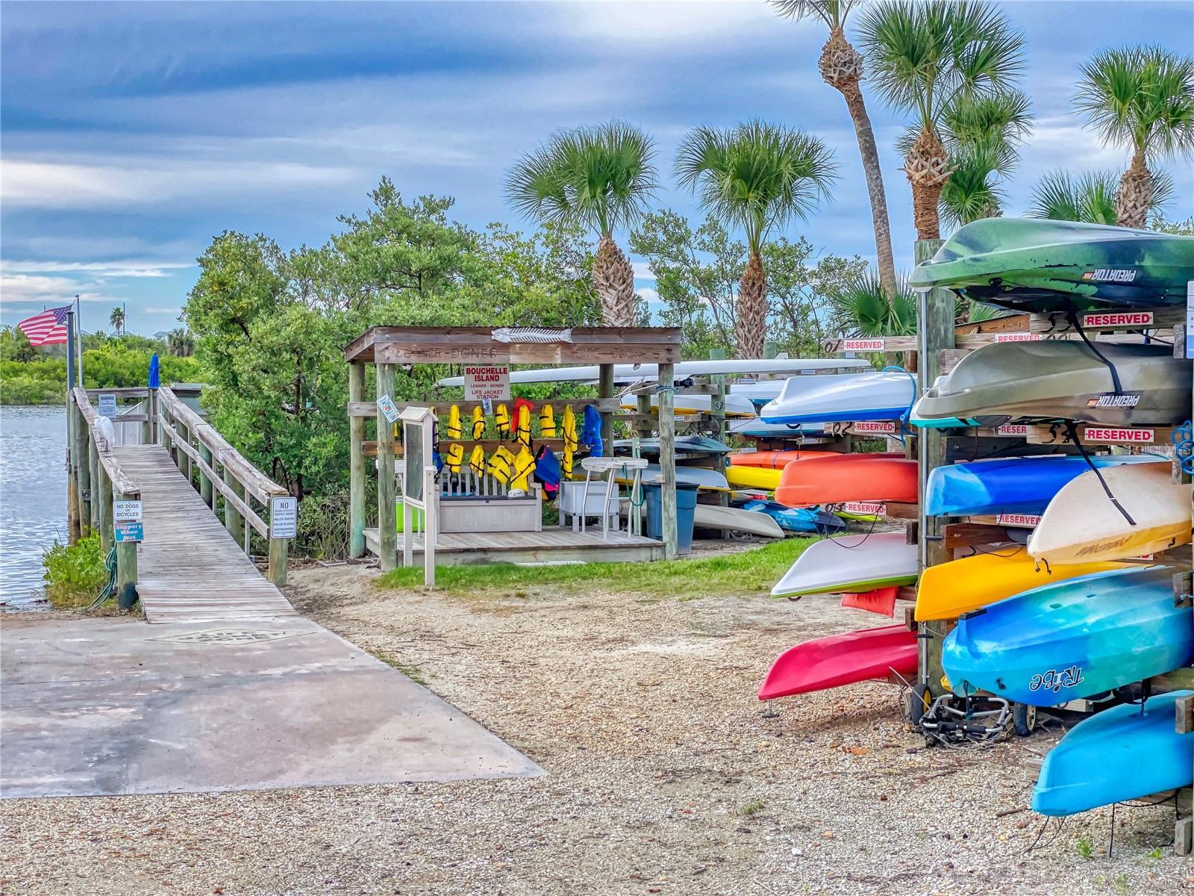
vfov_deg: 28.0
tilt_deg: -2.5
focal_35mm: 52
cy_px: 448
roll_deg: +0.2
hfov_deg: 36.8
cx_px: 597
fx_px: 1794
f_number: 2
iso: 40
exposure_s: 1/122
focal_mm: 6
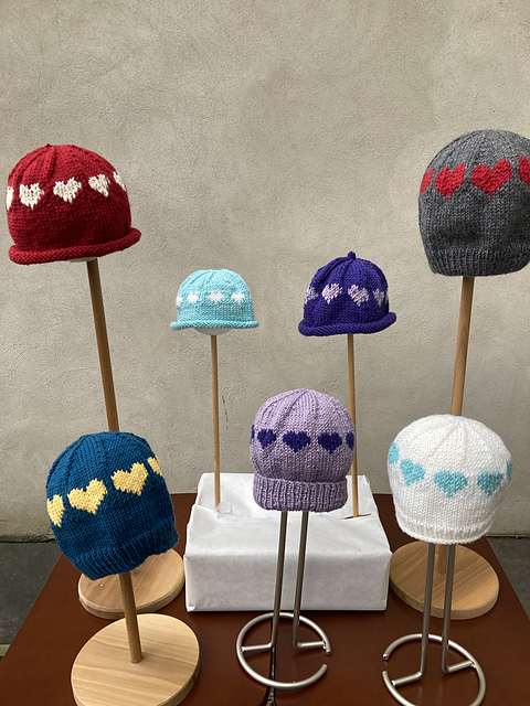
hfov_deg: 49.7
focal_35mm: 28
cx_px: 265
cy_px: 353
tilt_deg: -18.4
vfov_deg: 63.4
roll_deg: -0.2
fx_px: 572
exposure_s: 1/121
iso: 32
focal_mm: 3.99
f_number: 1.8
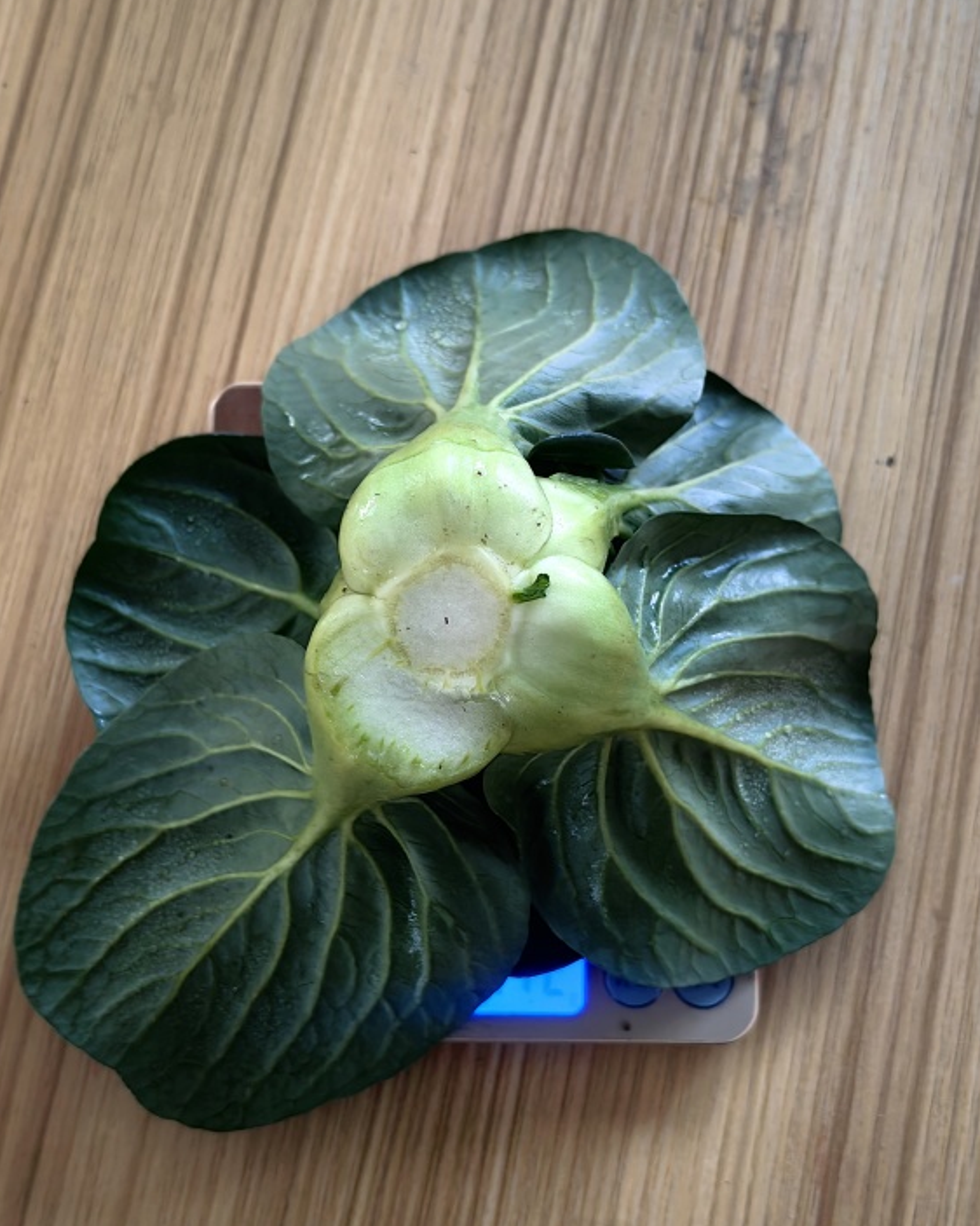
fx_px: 1451
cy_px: 643
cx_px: 410
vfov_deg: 45.8
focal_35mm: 40
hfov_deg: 37.2
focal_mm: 5.75
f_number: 2
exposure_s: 1/33.3
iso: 320
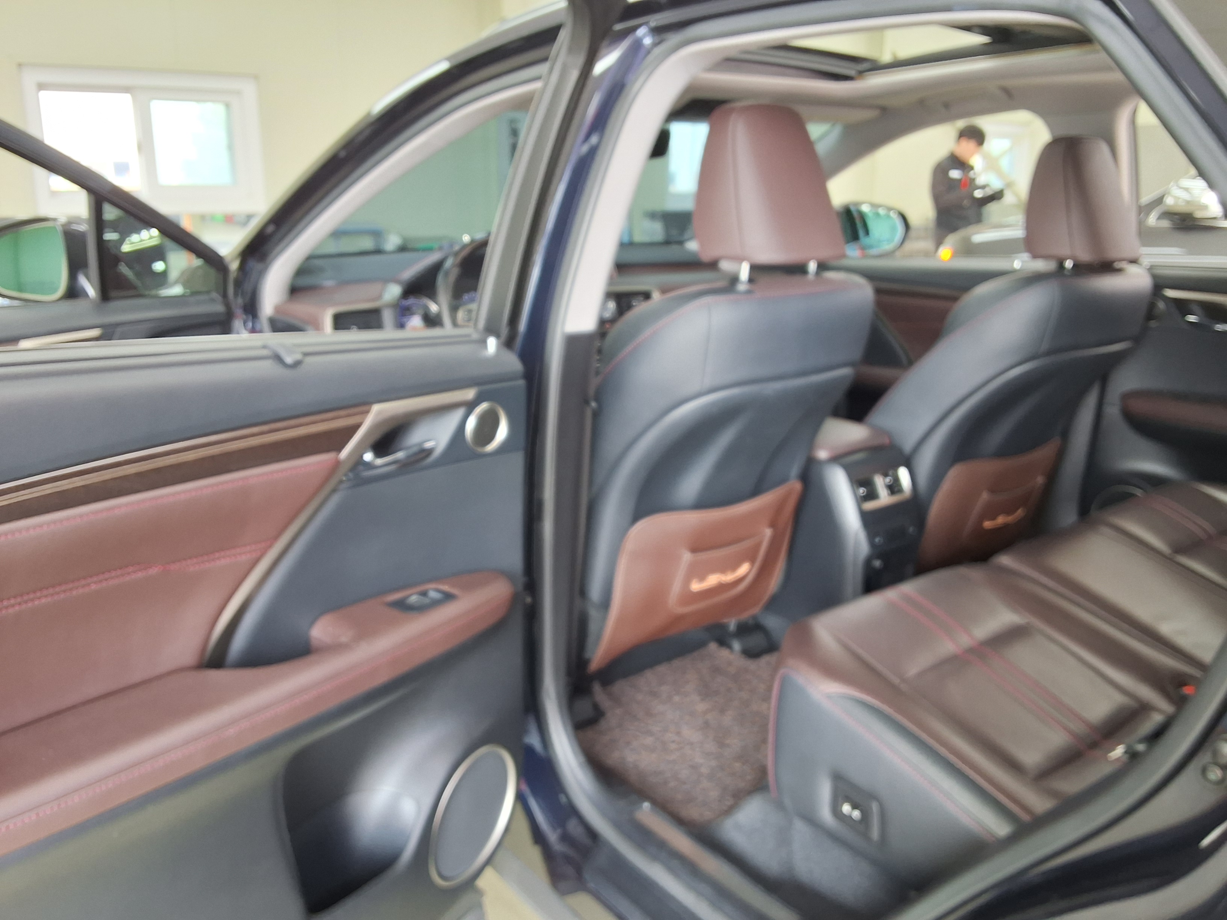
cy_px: 460
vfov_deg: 49.7
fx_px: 992
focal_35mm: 28
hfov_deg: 63.4
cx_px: 614
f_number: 1.9
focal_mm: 2.91
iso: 50
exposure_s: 1/60
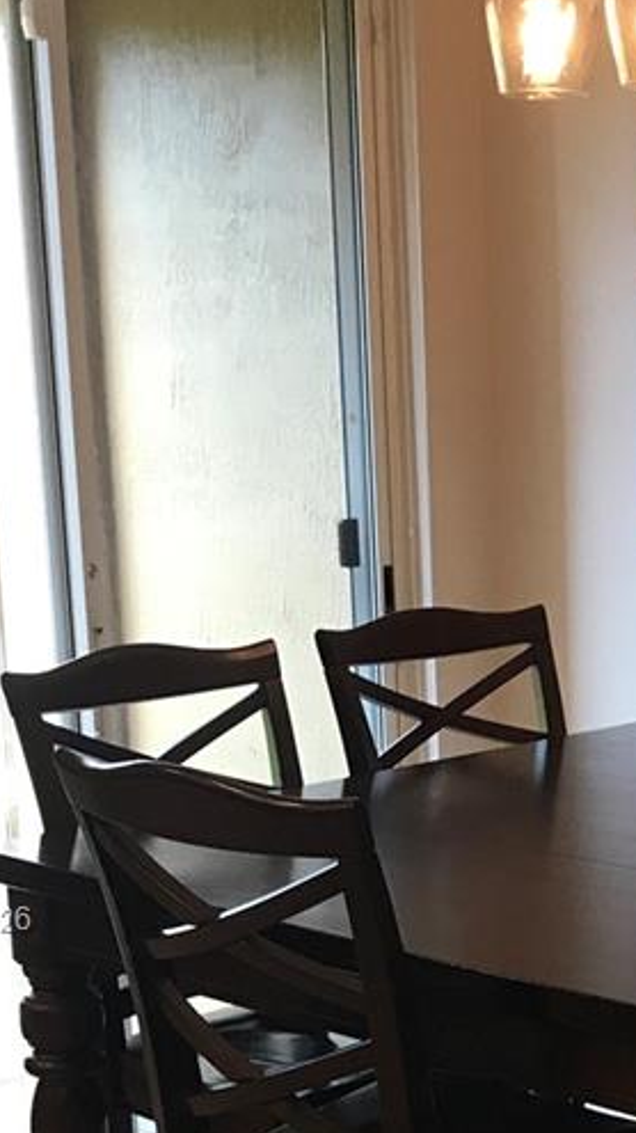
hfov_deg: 16.0
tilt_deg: -12.9
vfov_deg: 28.0
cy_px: 922
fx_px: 2221
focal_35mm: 74
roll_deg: -0.9
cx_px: 638
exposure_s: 1/30
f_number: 1.8
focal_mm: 3.99
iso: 32
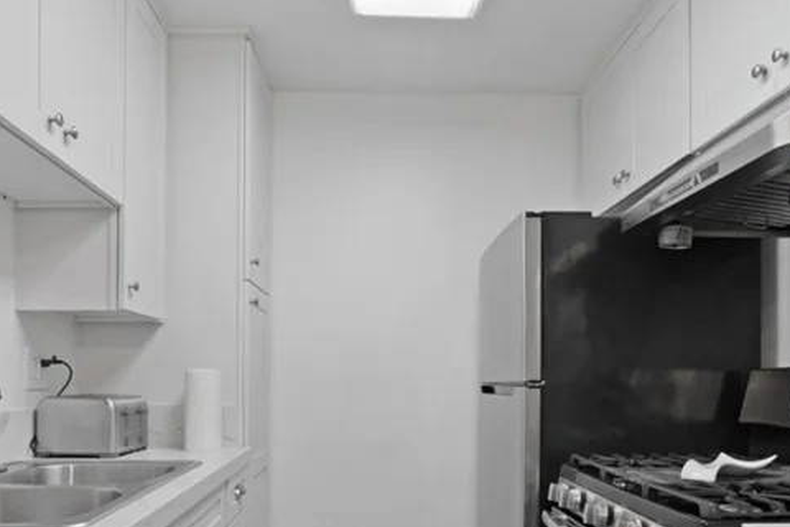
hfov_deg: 63.8
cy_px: 394
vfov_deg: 43.7
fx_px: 634
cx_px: 372
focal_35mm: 29
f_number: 7.1
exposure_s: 1/25
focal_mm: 16.5
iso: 4000
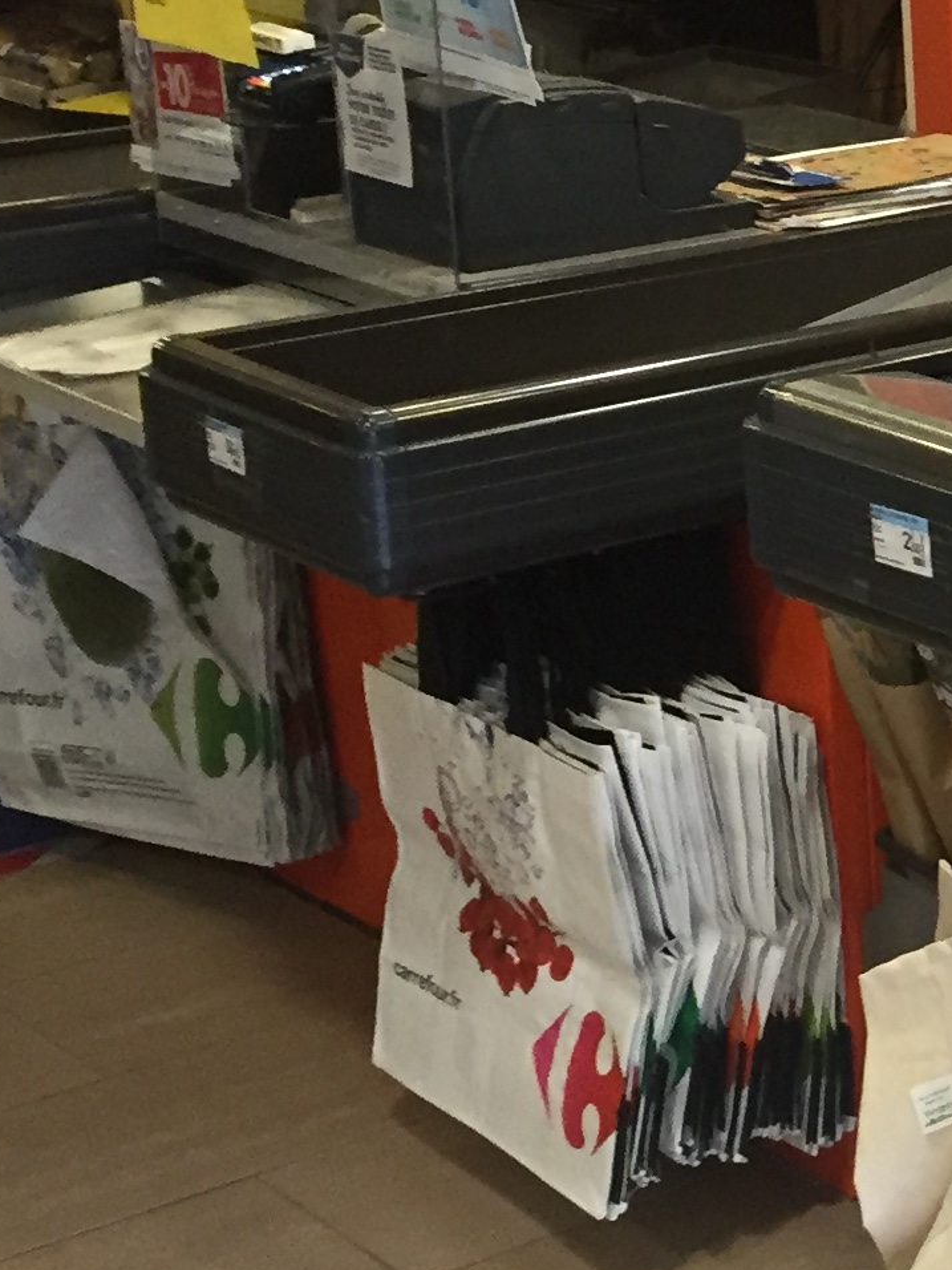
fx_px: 3630
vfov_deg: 19.7
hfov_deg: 13.4
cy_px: 361
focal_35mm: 99
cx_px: 1722
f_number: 2.2
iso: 200
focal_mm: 4.15
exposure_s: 1/33
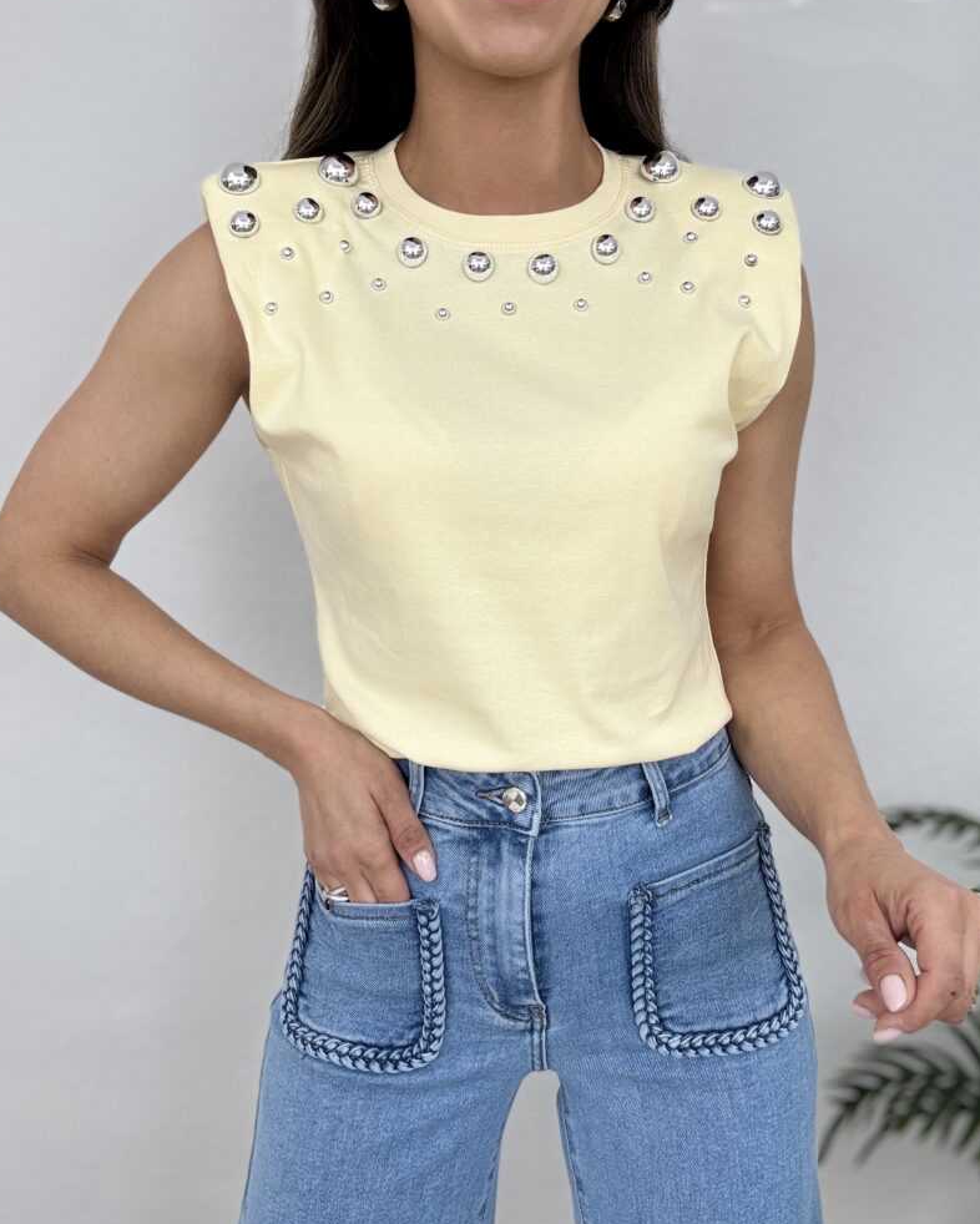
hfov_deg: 45.8
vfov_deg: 55.6
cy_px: 591
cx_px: 482
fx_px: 1160
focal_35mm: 32
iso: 32
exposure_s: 1/100
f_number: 1.9
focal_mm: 2.69
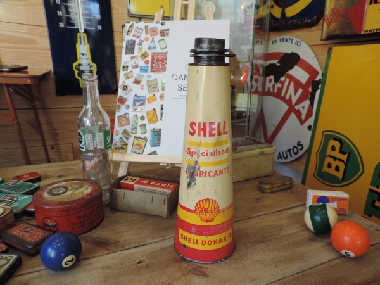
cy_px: 142
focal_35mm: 24
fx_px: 263
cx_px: 190
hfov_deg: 71.6
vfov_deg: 56.8
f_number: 3
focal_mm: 4.3
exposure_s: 1/30
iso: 90
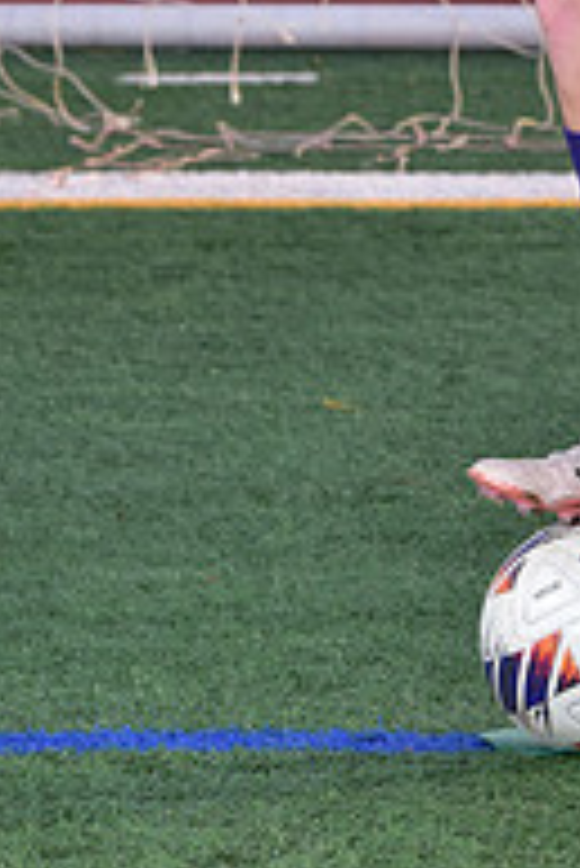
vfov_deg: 5.1
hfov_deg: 3.4
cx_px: 744
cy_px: -333
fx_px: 9769
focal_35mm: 405
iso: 400
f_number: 8
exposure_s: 1/250
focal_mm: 135
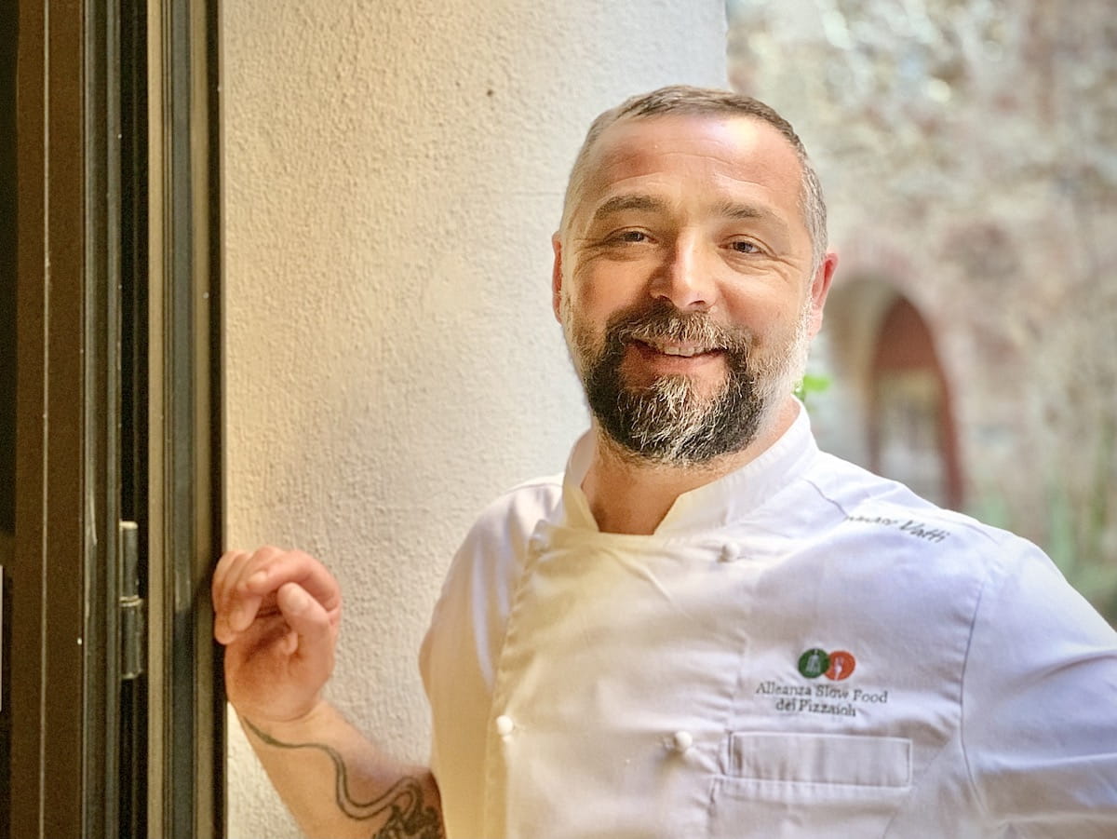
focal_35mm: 52
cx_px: 558
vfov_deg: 28.1
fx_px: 1679
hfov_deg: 36.8
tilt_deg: -1.7
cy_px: 420
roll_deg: +0.6
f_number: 2.4
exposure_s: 1/50
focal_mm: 6
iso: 200
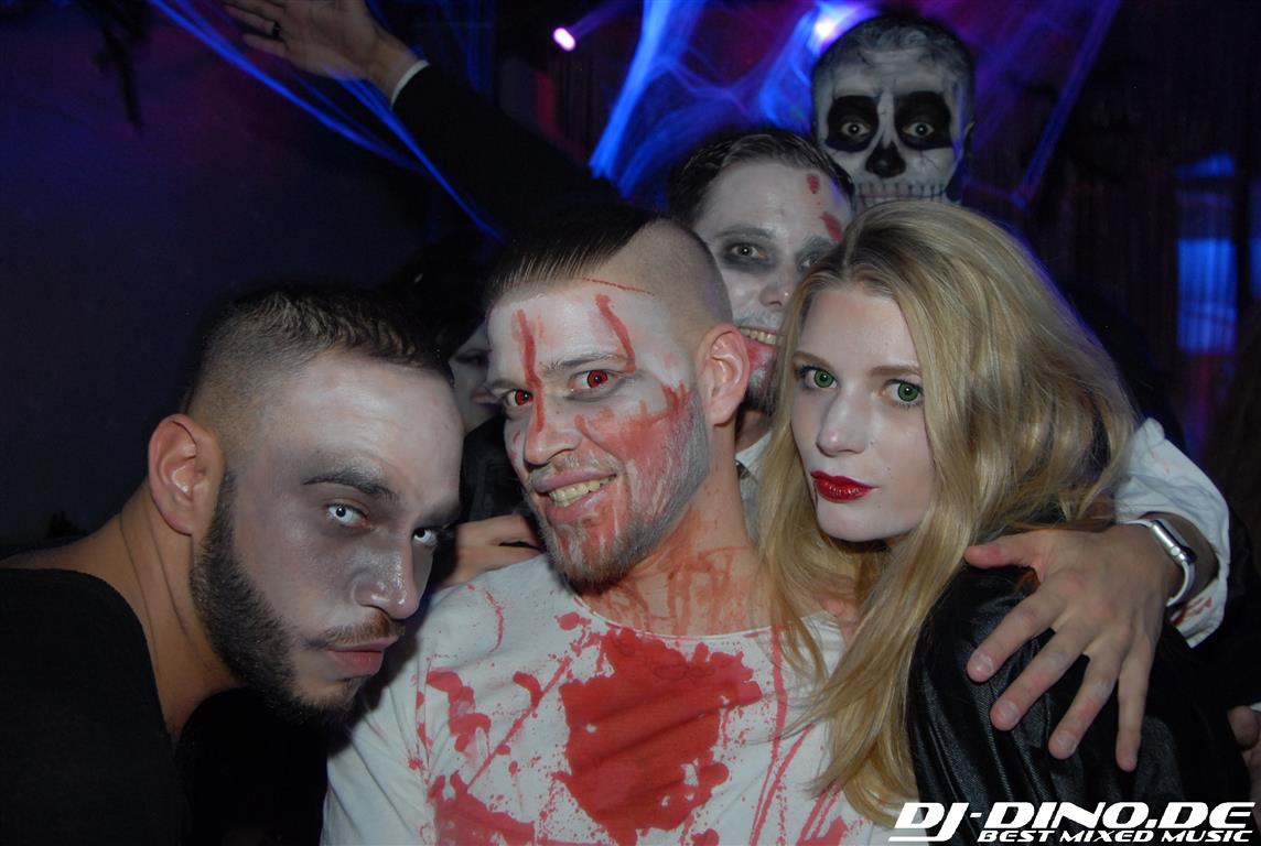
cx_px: 630
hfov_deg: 53.0
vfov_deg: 37.0
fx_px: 1264
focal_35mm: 36
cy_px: 423
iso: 400
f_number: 5.6
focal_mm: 24
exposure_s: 1/4
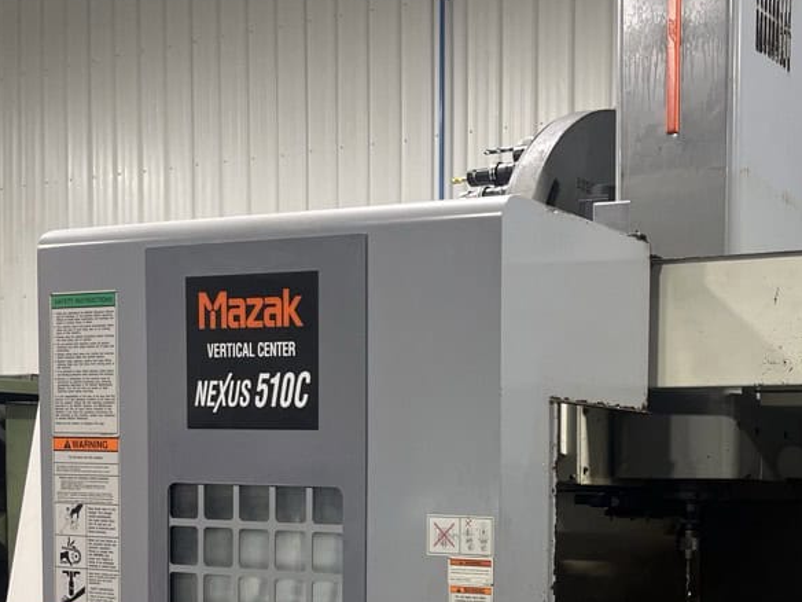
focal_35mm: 57
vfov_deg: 24.5
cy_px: 595
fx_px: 1321
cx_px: 784
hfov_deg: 31.5
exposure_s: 1/60
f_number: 1.6
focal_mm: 5.1
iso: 80
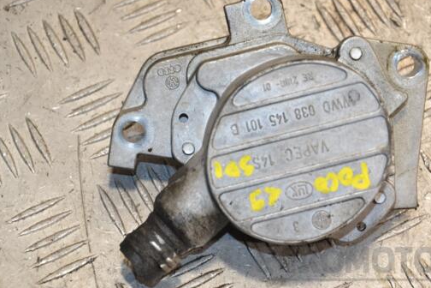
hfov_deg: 16.4
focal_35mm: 125
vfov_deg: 11.0
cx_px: 240
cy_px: 146
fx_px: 1496
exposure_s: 1/125
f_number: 5.3
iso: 800
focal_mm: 70
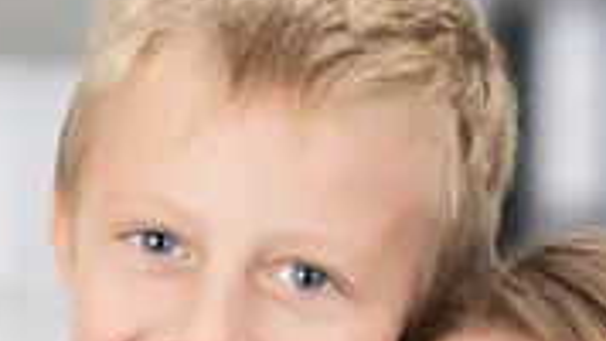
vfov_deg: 4.0
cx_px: 204
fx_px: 4819
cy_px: 464
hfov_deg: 7.2
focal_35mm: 300
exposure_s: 1/160
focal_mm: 85
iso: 100
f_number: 3.2
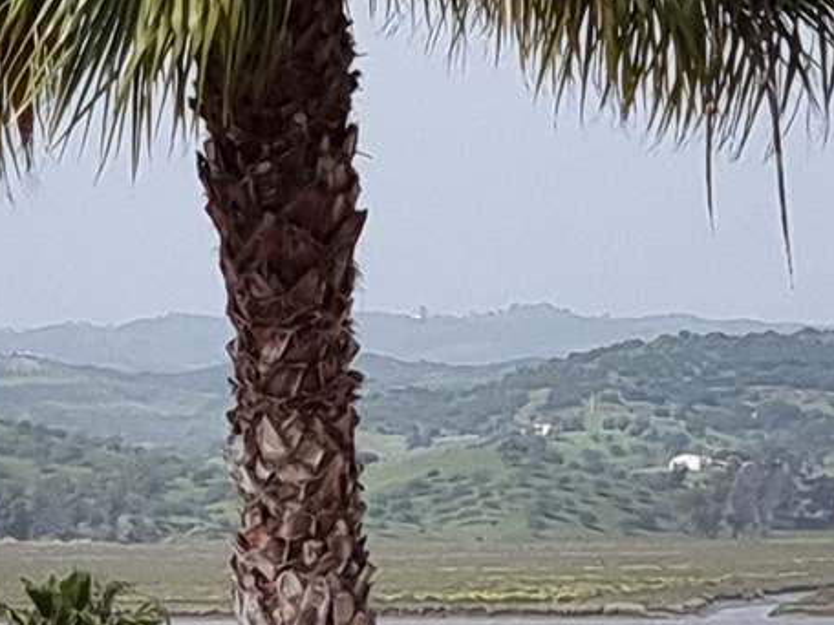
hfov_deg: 13.9
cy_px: 204
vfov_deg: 10.4
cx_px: 329
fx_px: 3421
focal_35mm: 142
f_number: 2.4
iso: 40
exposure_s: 1/1348
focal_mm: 9
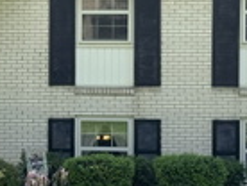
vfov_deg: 10.7
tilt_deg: -0.2
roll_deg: -0.6
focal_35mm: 139
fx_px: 994
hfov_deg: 14.0
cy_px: 59
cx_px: 16
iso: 100
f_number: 1.78
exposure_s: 1/2415
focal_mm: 6.76
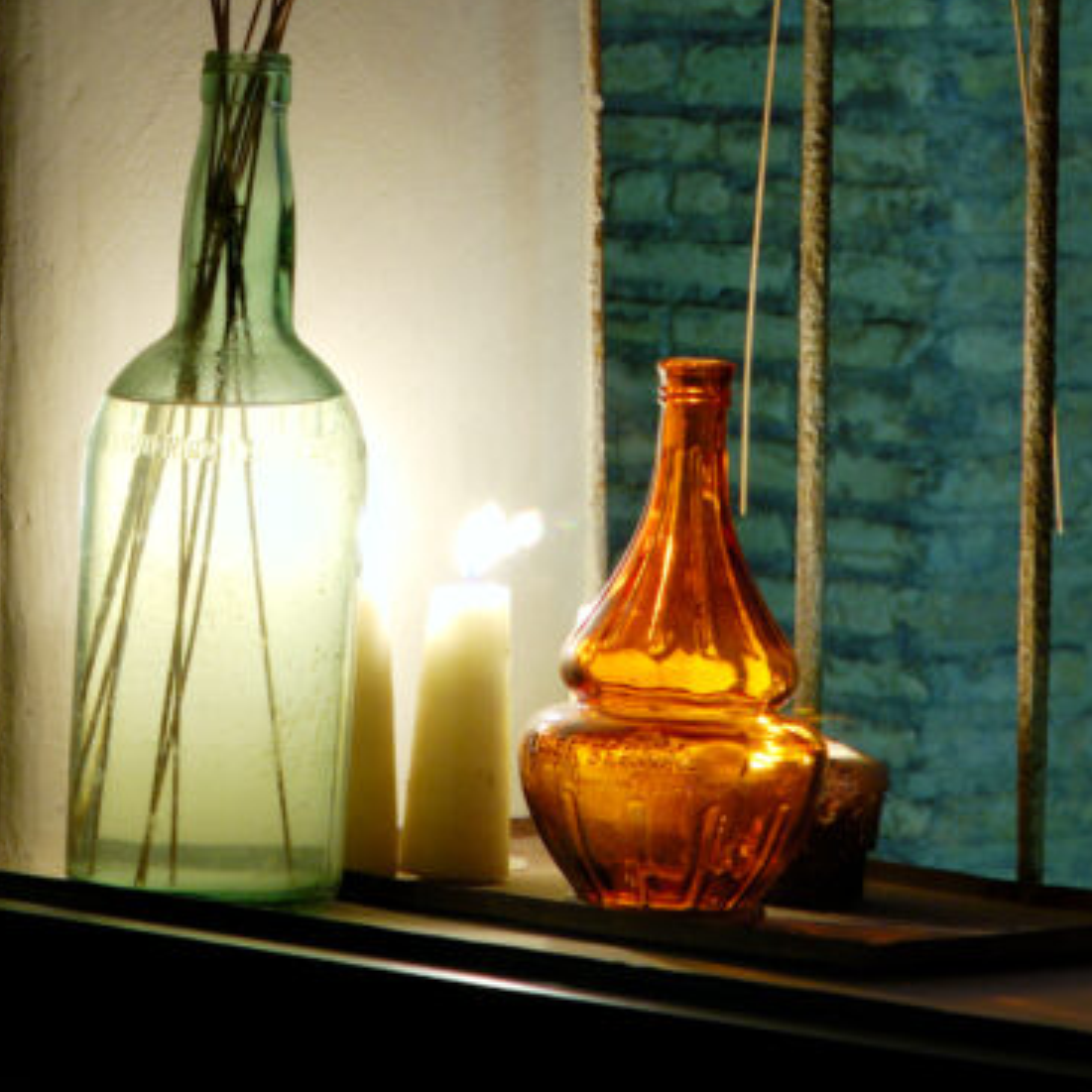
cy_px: -65
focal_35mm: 178
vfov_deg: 9.7
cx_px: 549
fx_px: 6353
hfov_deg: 9.8
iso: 100
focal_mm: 50
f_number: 8
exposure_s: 4
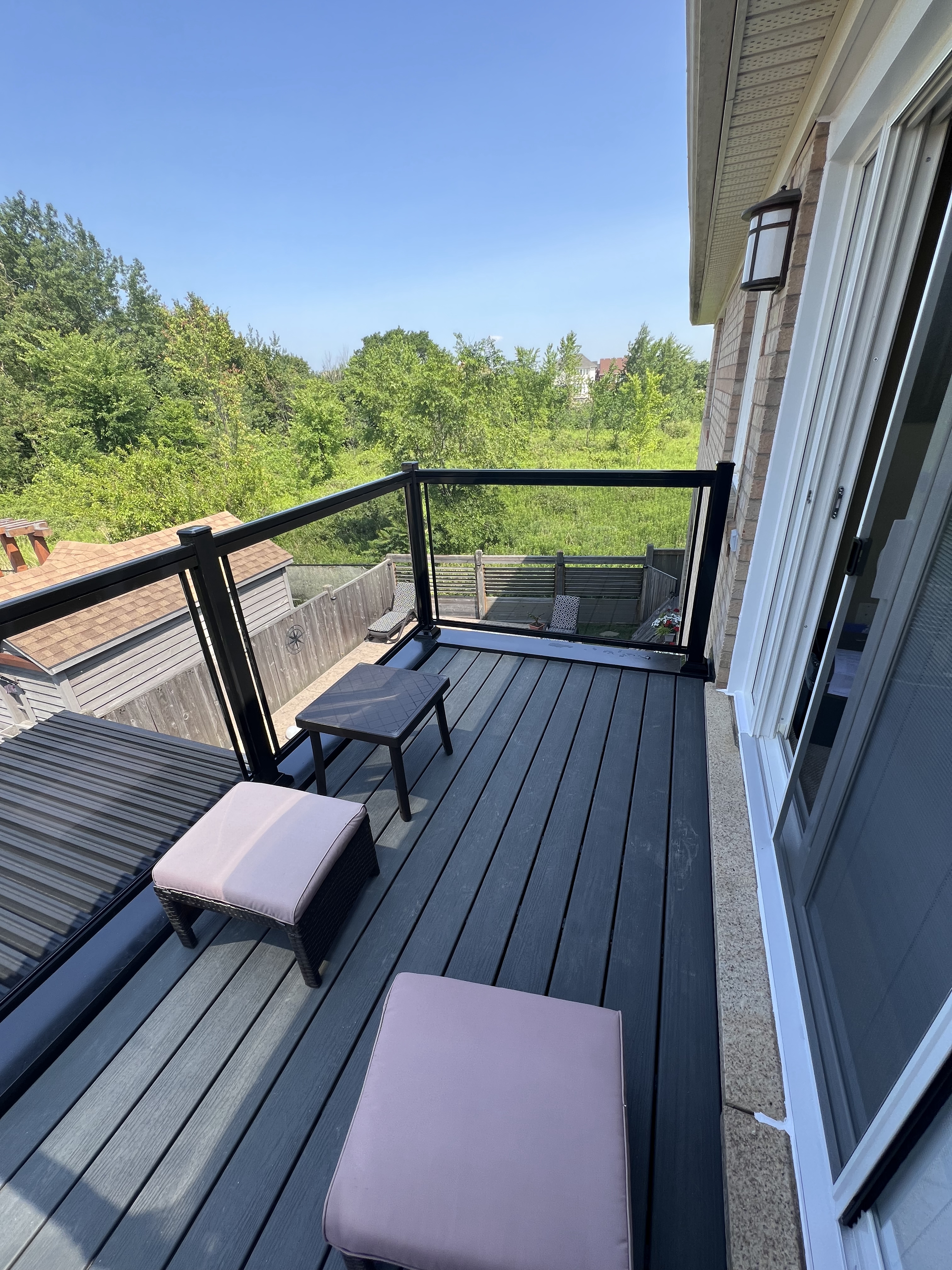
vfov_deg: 106.2
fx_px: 477
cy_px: 635
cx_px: 476
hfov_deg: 89.9
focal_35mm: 13
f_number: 1.8
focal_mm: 1.57
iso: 32
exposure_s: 1/287
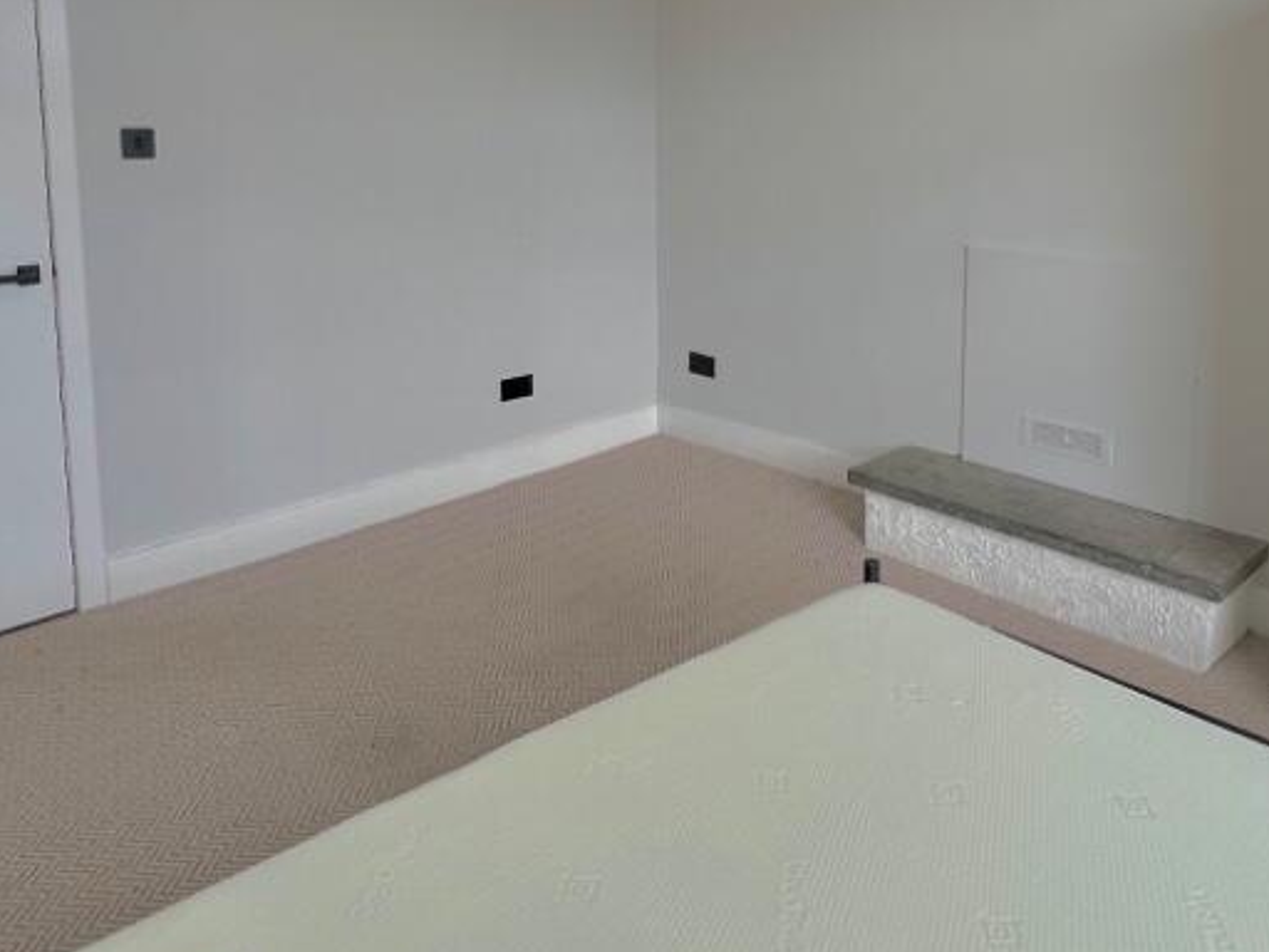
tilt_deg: -6.1
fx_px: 953
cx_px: 672
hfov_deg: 67.2
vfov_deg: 50.7
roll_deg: +0.1
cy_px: 228
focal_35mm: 26
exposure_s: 1/99
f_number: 1.8
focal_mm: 1.57
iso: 50
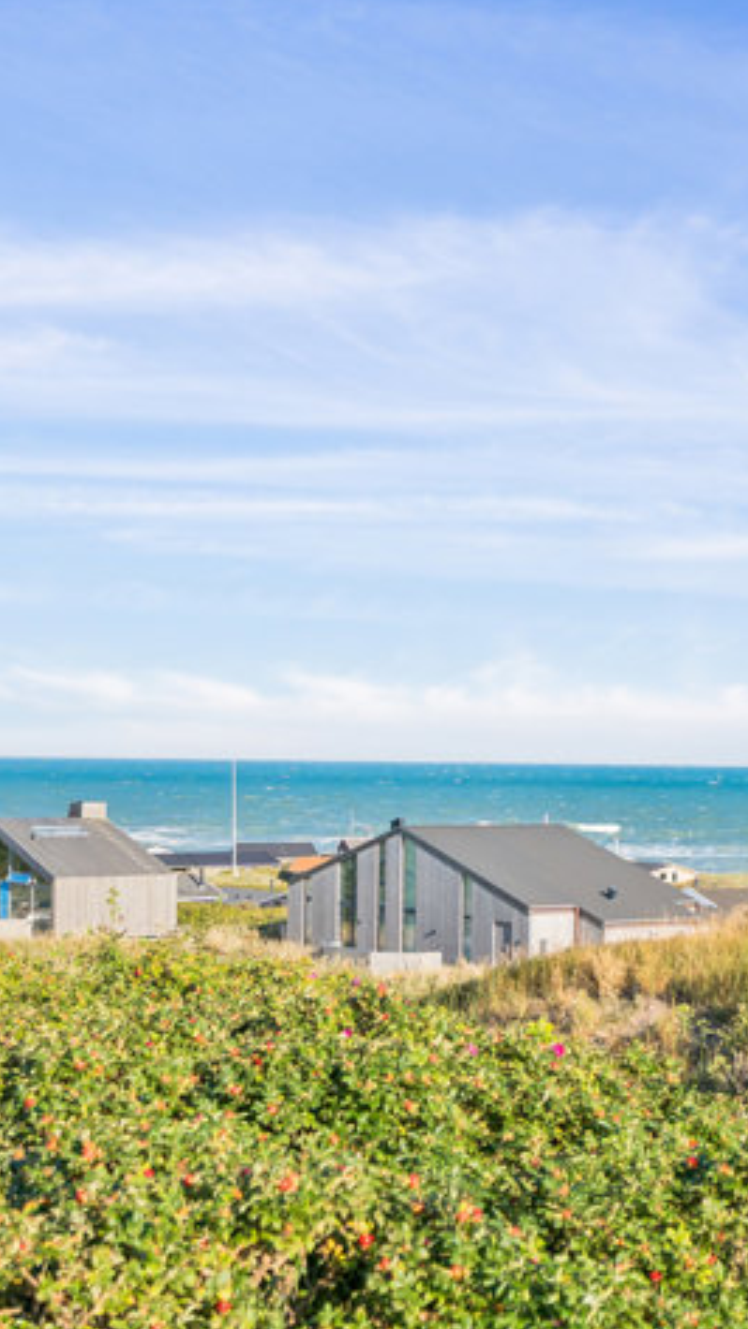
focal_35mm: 62
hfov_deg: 19.3
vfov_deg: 33.8
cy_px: 712
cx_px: 537
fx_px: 2187
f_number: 4
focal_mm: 35
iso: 125
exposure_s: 1/500
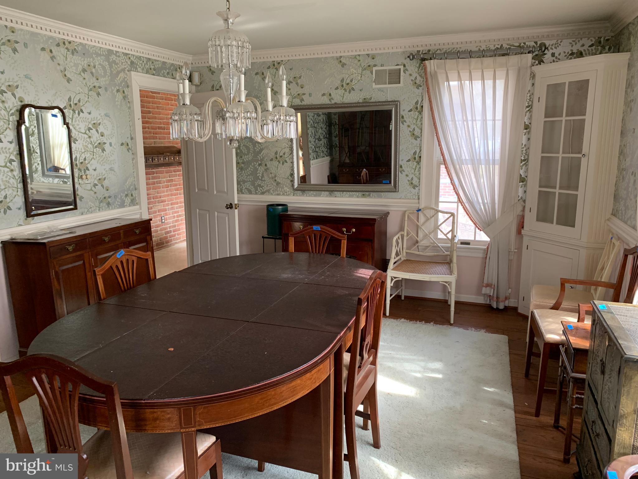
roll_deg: +0.6
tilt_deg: -10.0
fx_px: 479
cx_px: 319
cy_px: 240
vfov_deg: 53.1
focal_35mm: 26
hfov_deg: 67.3
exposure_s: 1/60
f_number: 1.8
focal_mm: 4.25
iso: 200
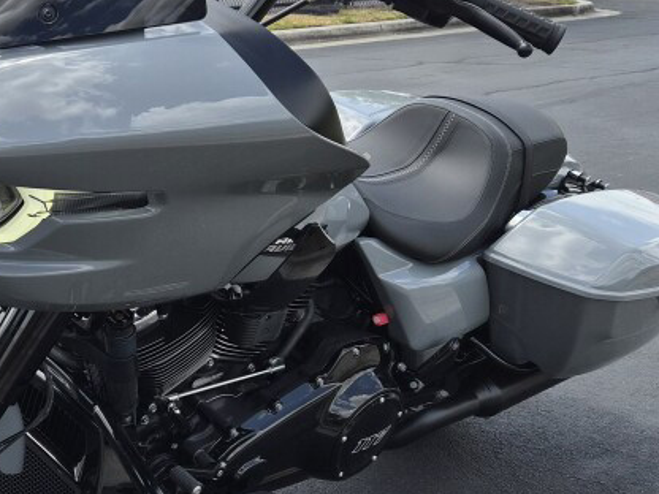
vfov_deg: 24.8
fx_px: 1123
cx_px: 61
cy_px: 301
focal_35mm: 59
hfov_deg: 31.1
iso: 80
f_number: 1.8
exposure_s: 1/3848
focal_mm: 5.4
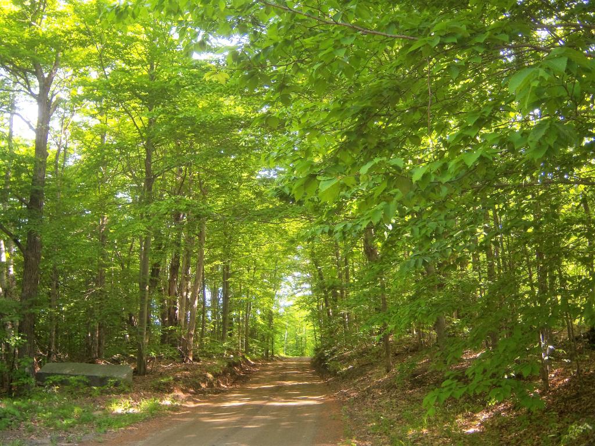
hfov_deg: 51.4
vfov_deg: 39.7
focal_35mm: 36
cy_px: 223
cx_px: 298
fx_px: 619
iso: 80
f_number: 2.8
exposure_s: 1/60
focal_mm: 7.5
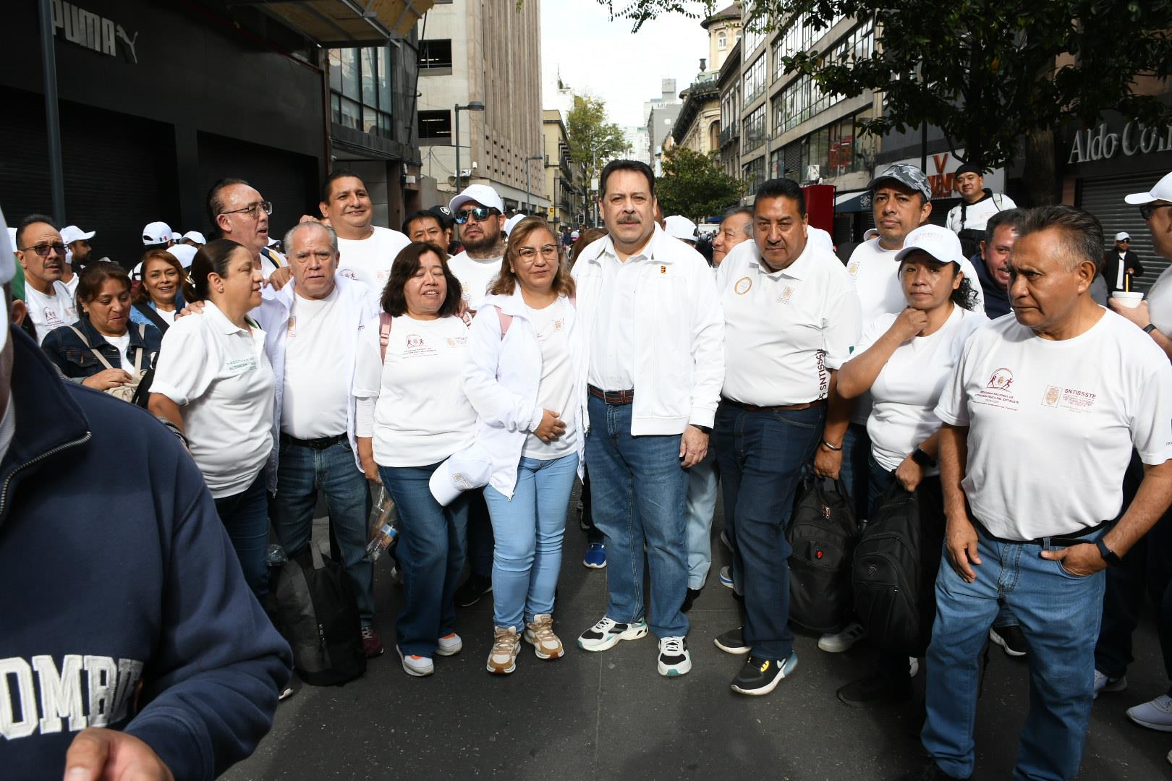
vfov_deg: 47.9
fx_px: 879
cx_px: 586
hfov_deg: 67.4
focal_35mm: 27
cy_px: 390
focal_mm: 18
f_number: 8
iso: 200
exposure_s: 1/125
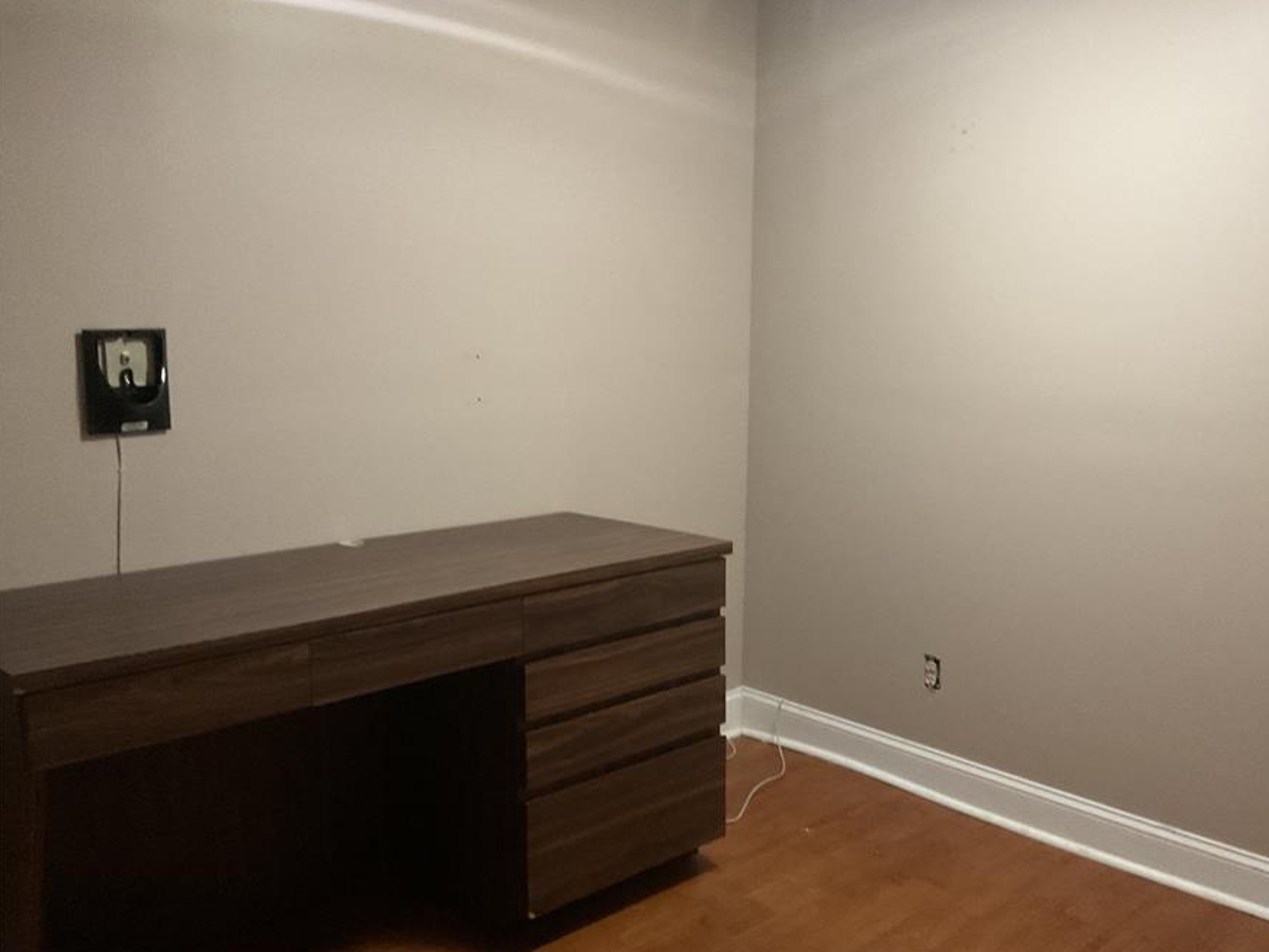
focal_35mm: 34
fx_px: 1247
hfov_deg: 53.7
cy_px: 501
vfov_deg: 41.8
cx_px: 738
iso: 500
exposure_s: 1/30
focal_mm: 3
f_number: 1.8
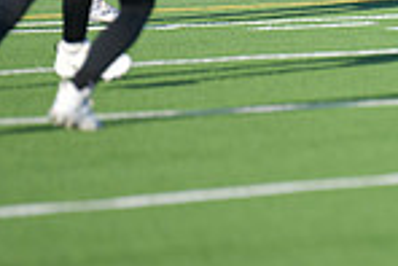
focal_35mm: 1175
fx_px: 13003
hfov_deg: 1.8
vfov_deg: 1.2
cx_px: 578
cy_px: -149
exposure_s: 1/800
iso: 64
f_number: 2.8
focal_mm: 300
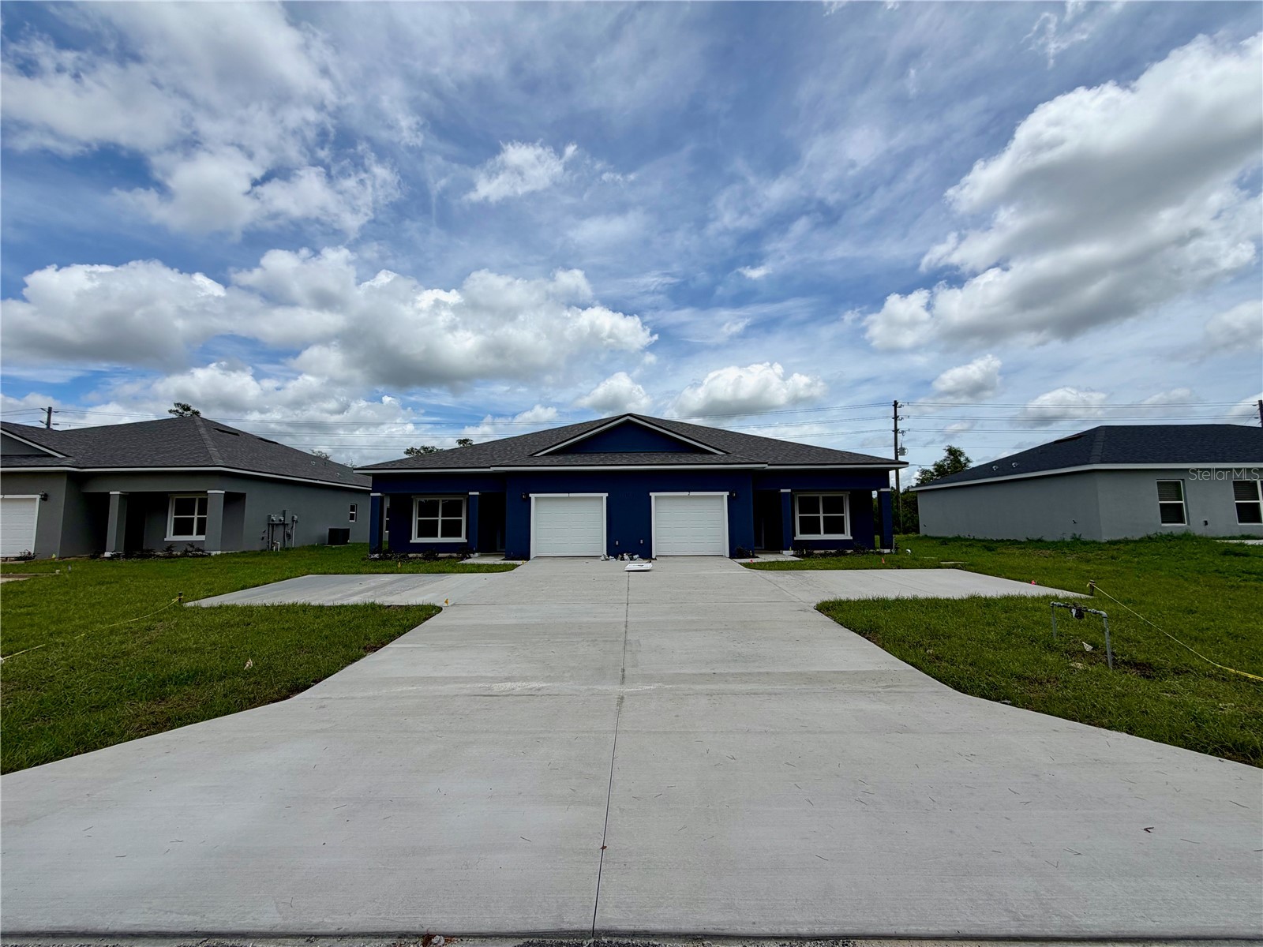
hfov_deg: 102.1
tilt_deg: +4.9
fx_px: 511
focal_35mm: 14
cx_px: 632
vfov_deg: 85.7
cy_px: 474
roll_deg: +0.2
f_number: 2.2
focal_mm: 2.22
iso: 20
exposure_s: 1/1698
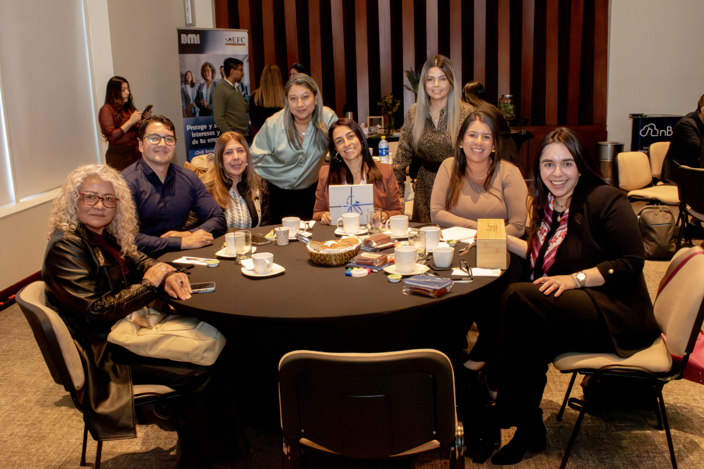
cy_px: 234
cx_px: 352
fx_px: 675
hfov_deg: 55.1
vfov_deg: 38.4
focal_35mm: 34
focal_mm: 23
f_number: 25
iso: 25600
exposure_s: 1/25
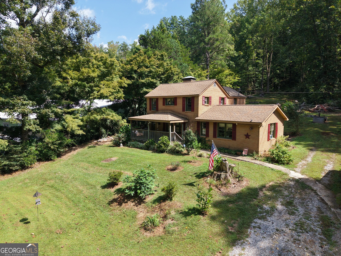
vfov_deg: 56.8
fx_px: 236
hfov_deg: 71.6
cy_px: 128
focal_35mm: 24
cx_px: 170
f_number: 1.8
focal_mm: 8.67
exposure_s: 1/125
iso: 100
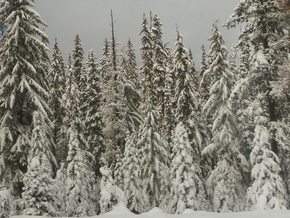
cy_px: 34
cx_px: 131
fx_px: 410
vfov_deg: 28.8
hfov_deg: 38.9
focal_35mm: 49
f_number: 4
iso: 64
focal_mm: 4.6
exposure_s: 1/160
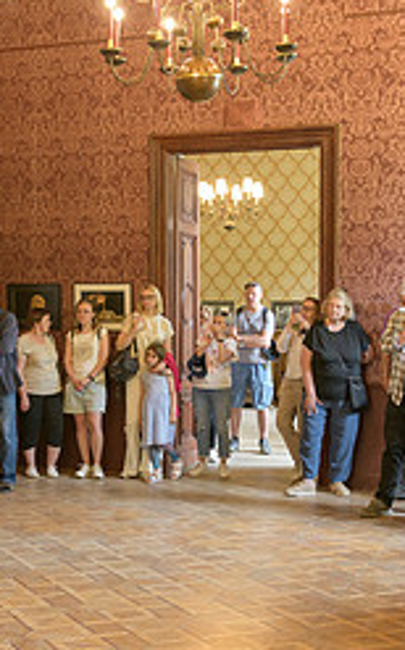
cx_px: 79
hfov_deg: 19.2
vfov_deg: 30.6
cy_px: 338
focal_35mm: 67
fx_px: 1185
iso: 2000
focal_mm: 28
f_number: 3.5
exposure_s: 1/60
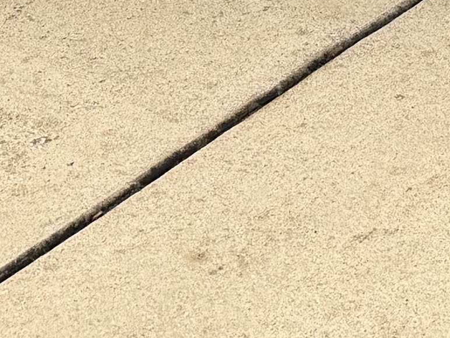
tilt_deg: -8.0
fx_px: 2315
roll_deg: -0.6
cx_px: 761
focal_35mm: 178
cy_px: -908
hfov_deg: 10.5
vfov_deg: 6.9
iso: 100
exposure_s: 1/1122
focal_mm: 6.76
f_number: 1.78
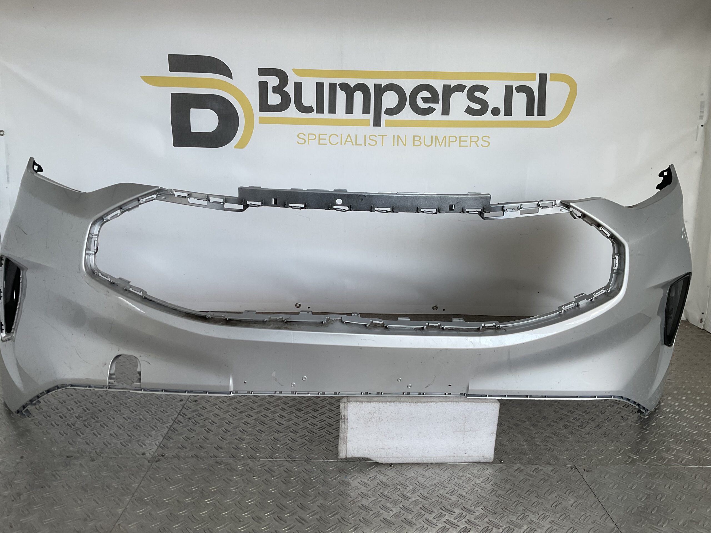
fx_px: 596
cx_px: 356
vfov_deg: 48.2
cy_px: 266
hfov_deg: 61.7
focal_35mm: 29
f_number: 1.8
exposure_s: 1/100
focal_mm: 3
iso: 32
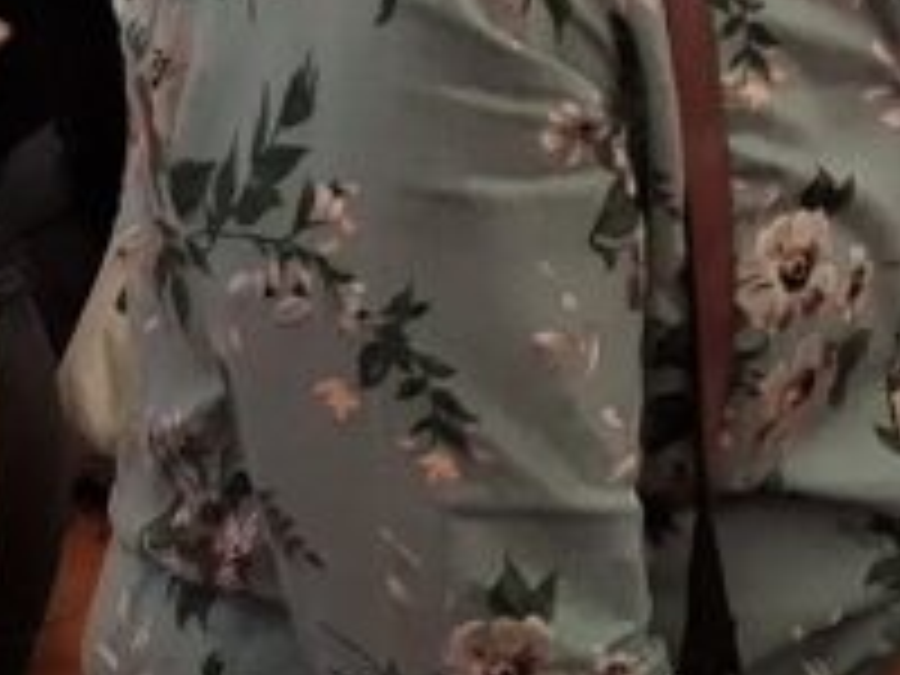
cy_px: -738
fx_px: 3588
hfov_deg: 13.2
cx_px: 1521
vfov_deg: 9.9
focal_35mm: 138
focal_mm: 5.54
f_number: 1.8
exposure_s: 1/50
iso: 250
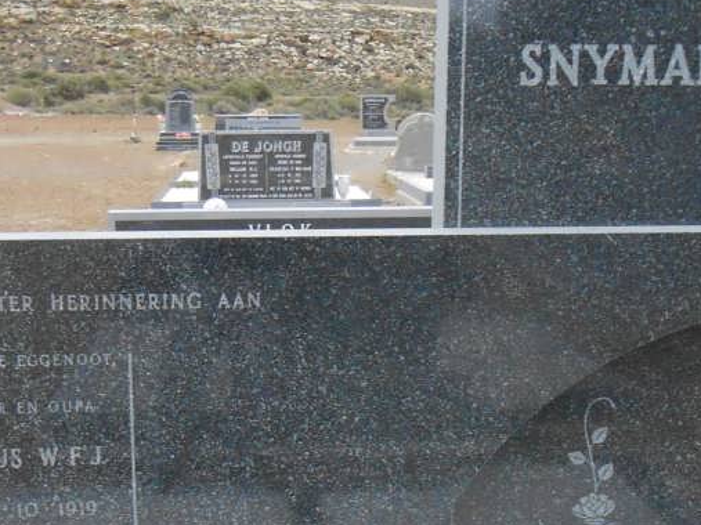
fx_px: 1437
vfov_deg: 20.5
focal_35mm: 71
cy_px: 423
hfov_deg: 27.4
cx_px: 318
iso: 400
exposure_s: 1/125
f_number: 3.8
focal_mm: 5.3
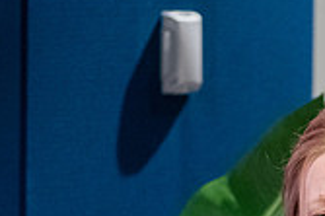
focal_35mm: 515
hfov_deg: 4.0
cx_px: 370
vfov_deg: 2.7
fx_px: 4645
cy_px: 361
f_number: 3.5
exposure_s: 1/200
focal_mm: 135
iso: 6400
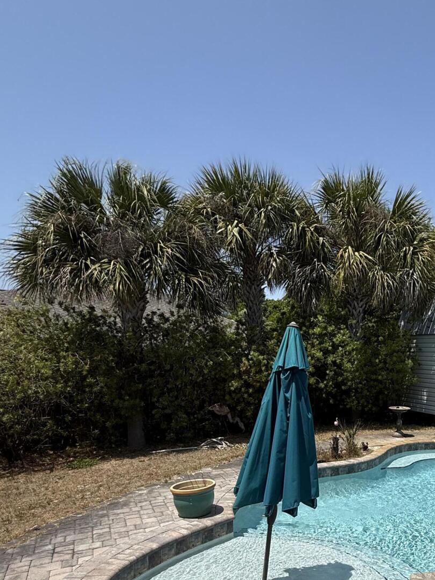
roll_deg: -1.8
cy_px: 408
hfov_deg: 48.9
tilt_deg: -5.1
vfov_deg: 64.7
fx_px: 436
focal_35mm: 26
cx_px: 369
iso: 50
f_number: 2.2
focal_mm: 2.22
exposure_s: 1/2717
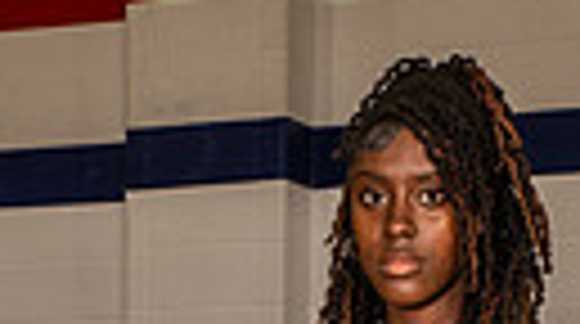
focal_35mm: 161
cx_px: 315
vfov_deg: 7.0
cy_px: 837
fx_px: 2471
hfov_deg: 13.4
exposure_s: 1/320
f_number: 7.1
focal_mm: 44
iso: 400
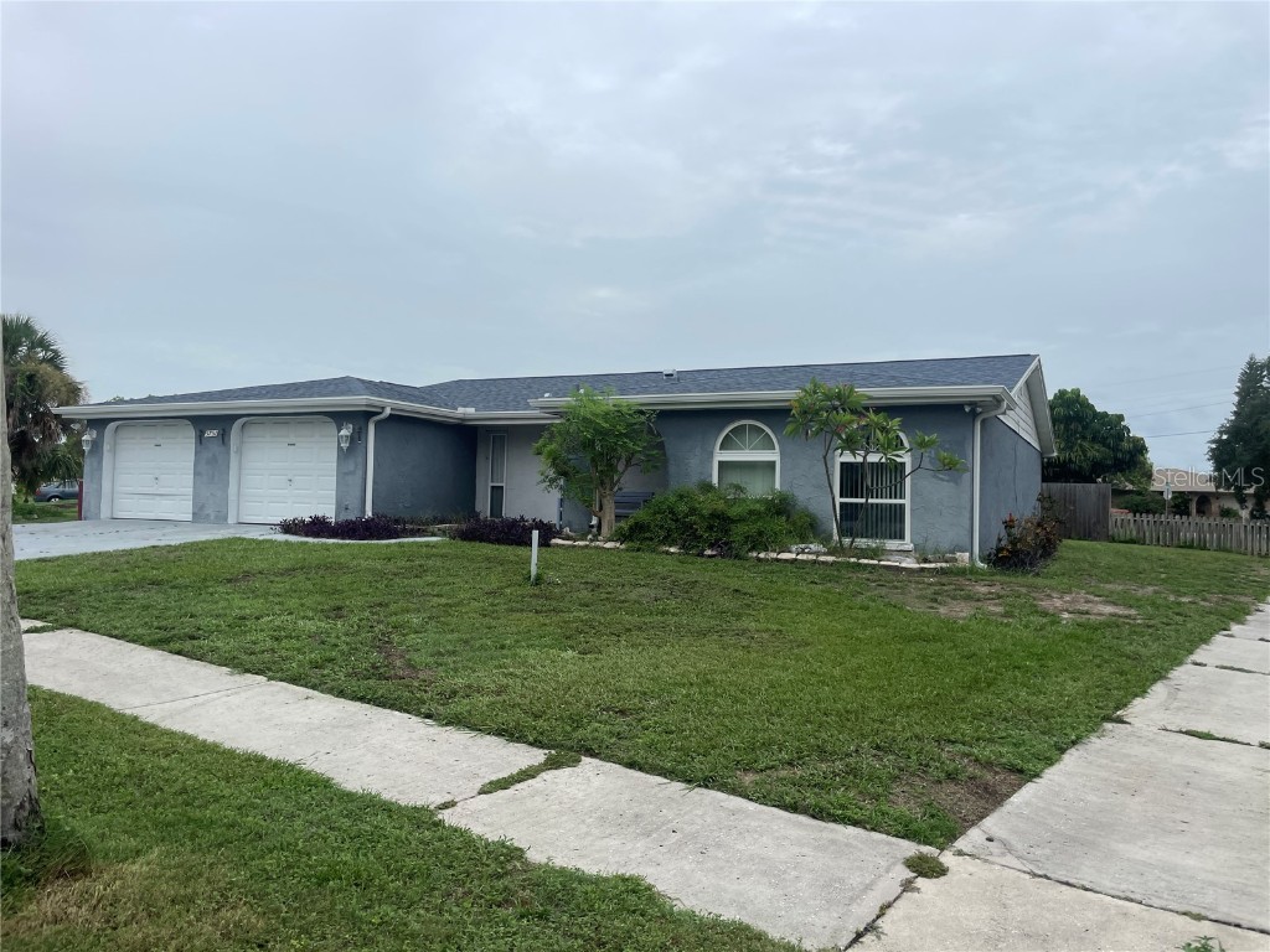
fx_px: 954
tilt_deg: +2.4
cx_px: 635
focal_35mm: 26
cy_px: 476
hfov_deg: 67.3
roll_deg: -1.7
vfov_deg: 53.1
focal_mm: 4.2
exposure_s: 1/3861
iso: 32
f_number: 1.6
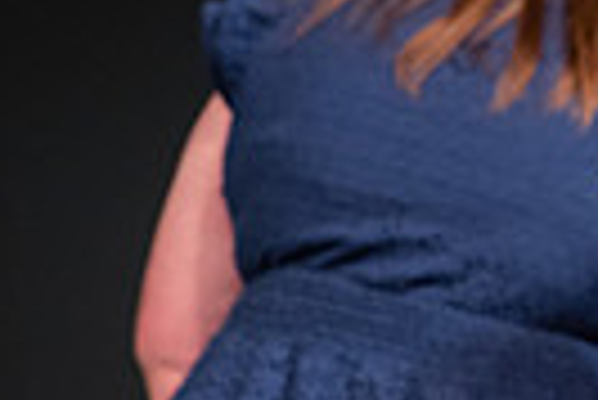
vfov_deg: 1.4
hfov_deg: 2.1
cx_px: 976
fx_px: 16612
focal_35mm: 999
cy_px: 513
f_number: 2.8
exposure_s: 1/250
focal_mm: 200
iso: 800
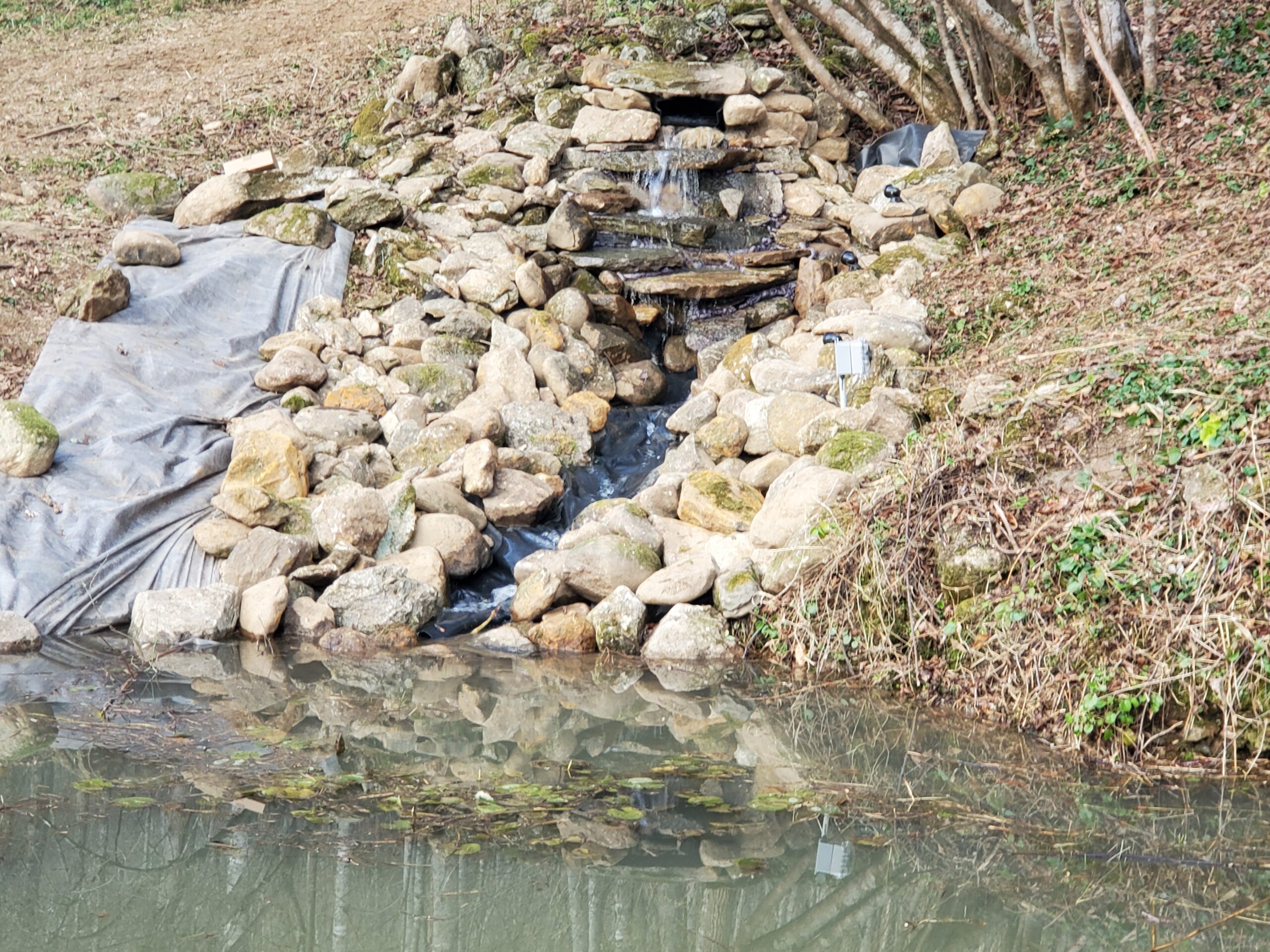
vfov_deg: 28.0
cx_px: 635
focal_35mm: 52
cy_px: 476
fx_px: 1908
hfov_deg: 36.8
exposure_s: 1/30
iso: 80
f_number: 2.4
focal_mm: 6
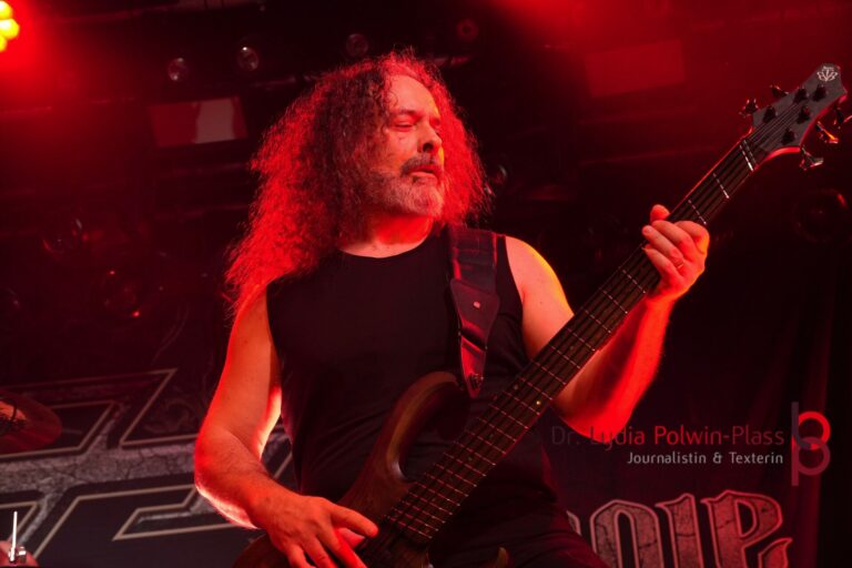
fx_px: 1597
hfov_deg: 29.9
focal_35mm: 68
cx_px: 426
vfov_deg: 20.2
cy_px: 284
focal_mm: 45
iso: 1250
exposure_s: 1/160
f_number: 4.5
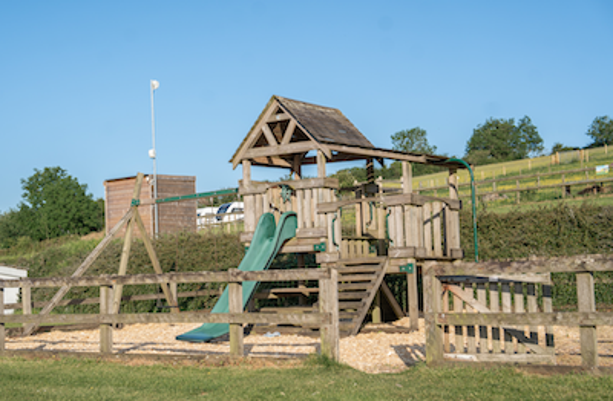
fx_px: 914
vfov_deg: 24.8
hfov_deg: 37.0
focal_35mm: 54
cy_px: 216
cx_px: 269
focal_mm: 47
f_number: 4
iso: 160
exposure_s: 1/1250
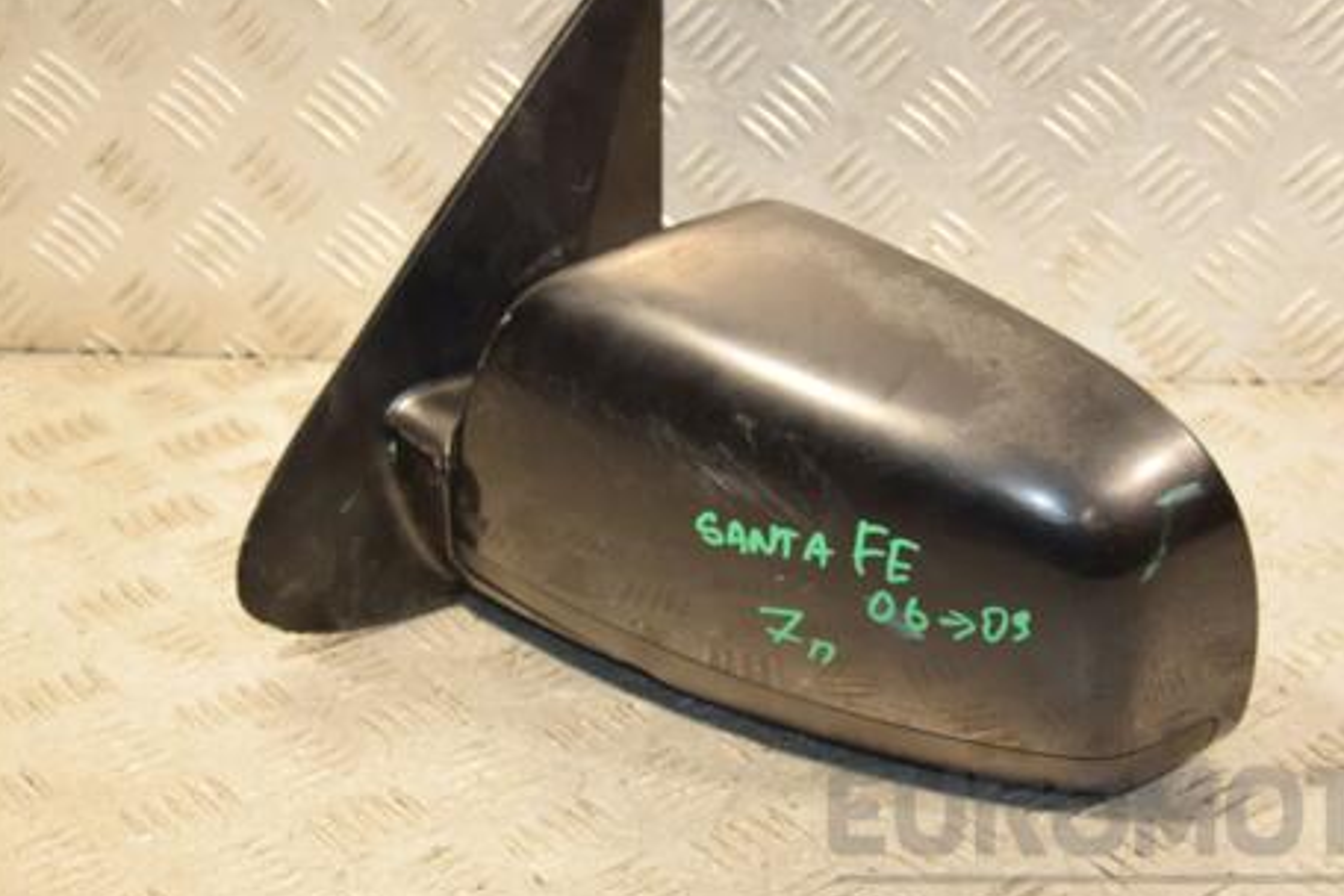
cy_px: 419
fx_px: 2949
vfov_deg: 17.3
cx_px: 772
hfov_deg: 25.6
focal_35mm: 79
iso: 800
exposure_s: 1/160
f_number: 4.8
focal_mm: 40
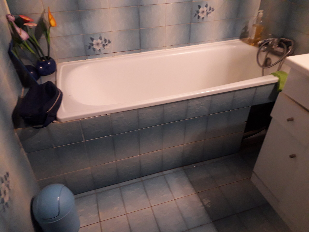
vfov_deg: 51.4
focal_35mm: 27
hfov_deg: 65.3
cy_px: 116
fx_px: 241
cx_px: 154
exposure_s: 1/25
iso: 200
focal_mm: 3.6
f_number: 1.9
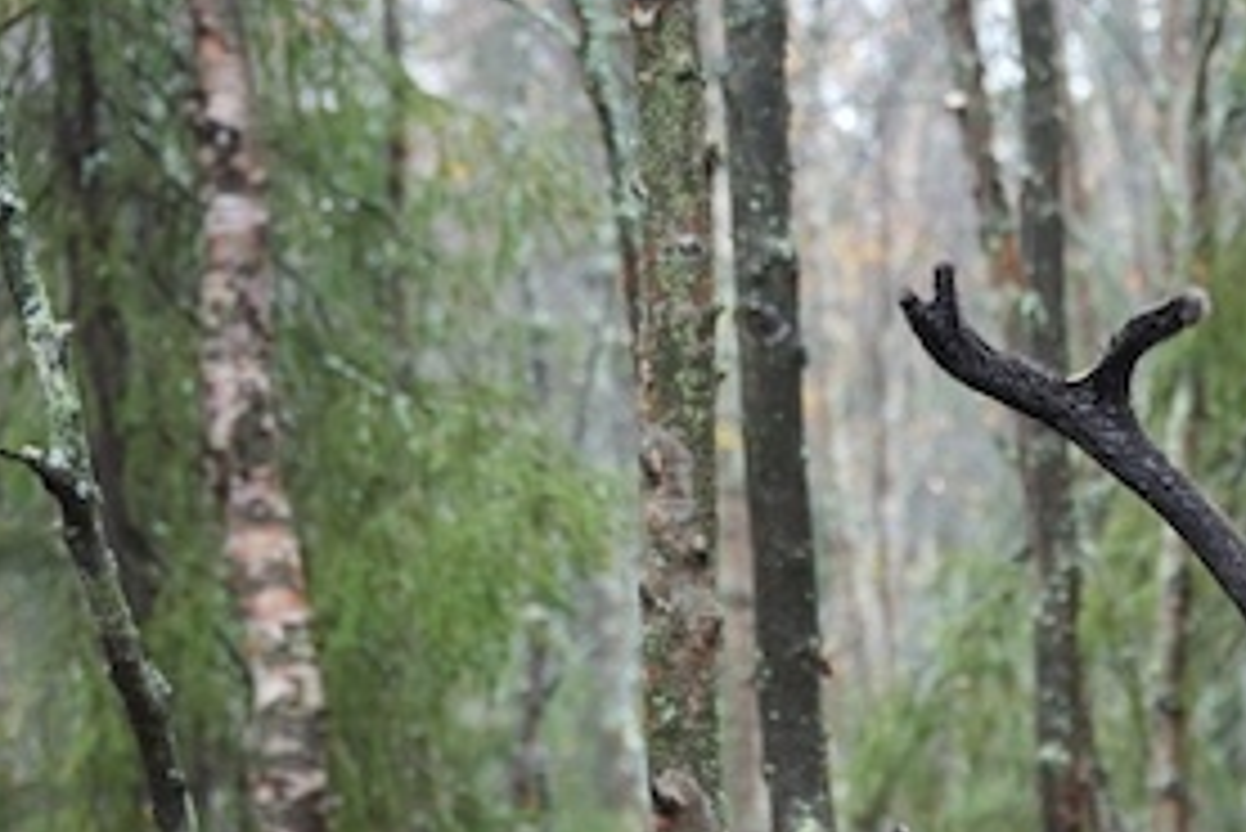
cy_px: 1122
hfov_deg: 12.9
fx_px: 5418
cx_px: 1376
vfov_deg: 8.6
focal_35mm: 156
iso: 250
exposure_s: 1/50
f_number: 2.8
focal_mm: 42.4
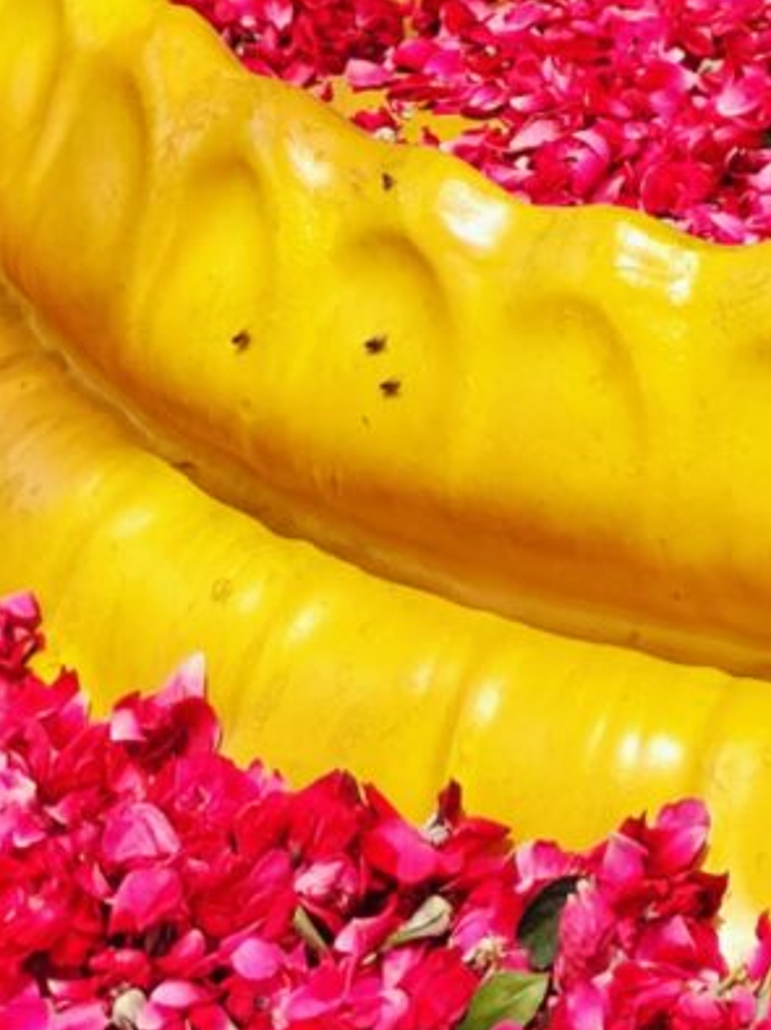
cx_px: 1735
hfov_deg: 8.8
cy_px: -2013
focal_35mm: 156
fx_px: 4638
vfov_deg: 9.8
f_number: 1.8
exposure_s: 1/530
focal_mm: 5.59
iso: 80
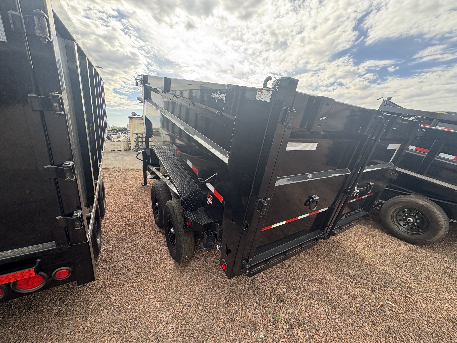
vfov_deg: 85.7
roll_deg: -1.1
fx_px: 185
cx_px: 228
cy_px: 172
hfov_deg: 102.1
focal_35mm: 14
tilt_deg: -9.6
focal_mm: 2.22
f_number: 2.2
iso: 64
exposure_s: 1/325
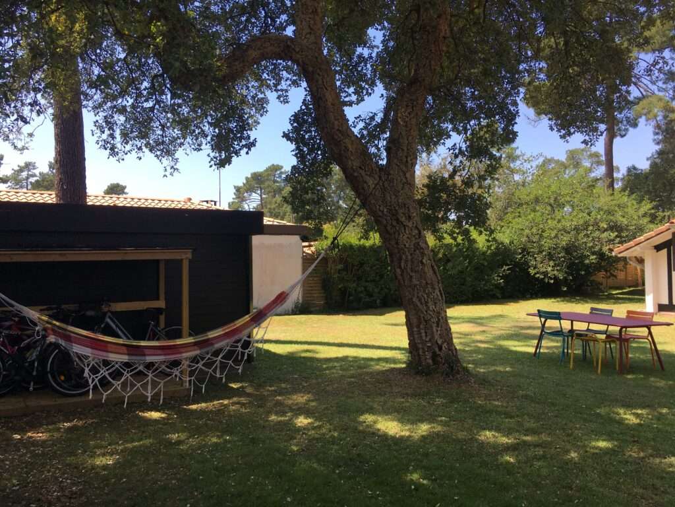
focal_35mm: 29
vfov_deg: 48.2
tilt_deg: +1.3
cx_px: 338
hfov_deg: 61.7
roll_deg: +0.7
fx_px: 565
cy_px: 254
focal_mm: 4.15
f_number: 2.2
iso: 25
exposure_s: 1/569
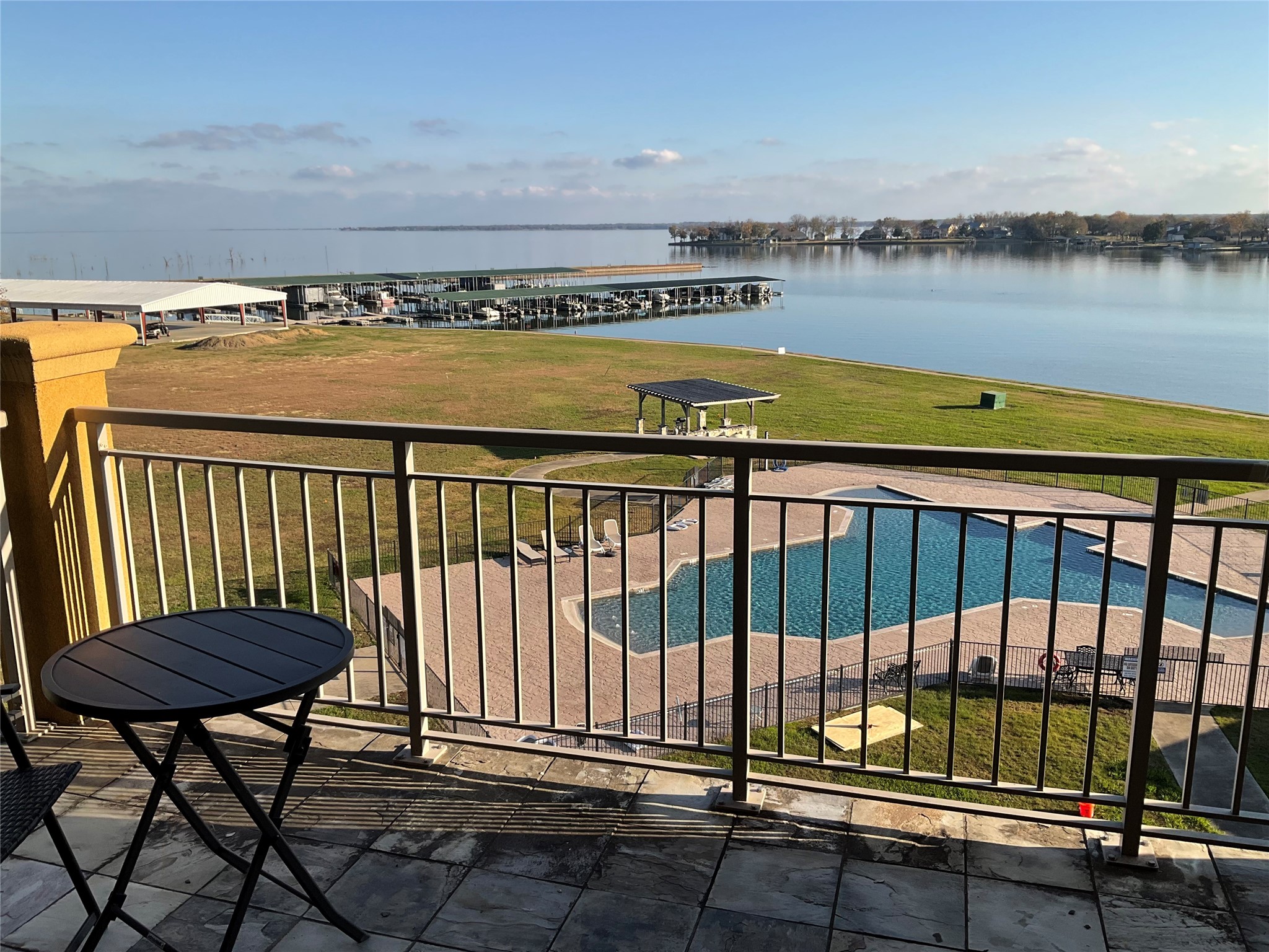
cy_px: 476
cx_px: 634
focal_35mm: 29
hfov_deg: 61.7
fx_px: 1063
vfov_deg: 48.2
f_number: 1.8
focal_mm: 3
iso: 25
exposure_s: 1/1342
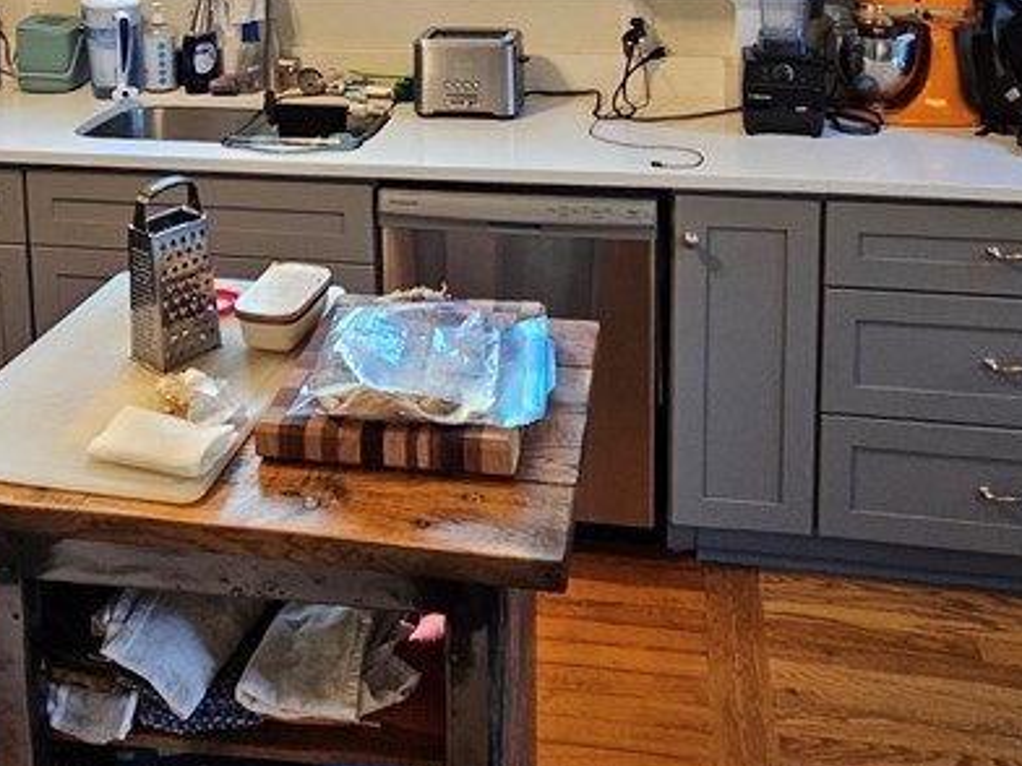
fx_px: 1004
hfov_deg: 53.9
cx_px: 469
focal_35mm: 34
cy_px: -70
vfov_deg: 35.8
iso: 200
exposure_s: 1/60
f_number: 2.2
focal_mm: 2.2
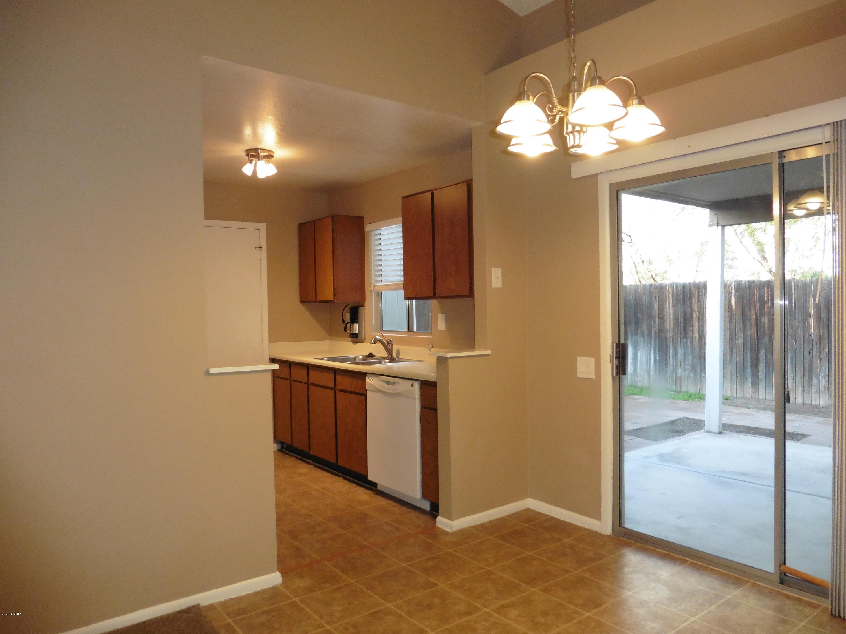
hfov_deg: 71.6
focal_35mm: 24
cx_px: 423
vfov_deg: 56.8
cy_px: 317
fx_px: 587
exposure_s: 1/60
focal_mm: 4.3
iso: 400
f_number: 3.3
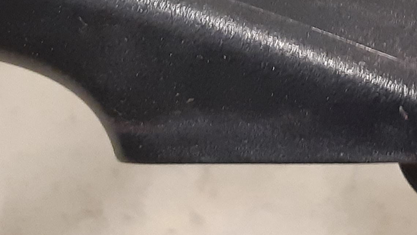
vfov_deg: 23.3
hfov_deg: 38.9
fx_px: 564
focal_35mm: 51
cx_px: 340
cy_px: 68
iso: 250
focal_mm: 3.93
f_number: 1.7
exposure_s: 1/25
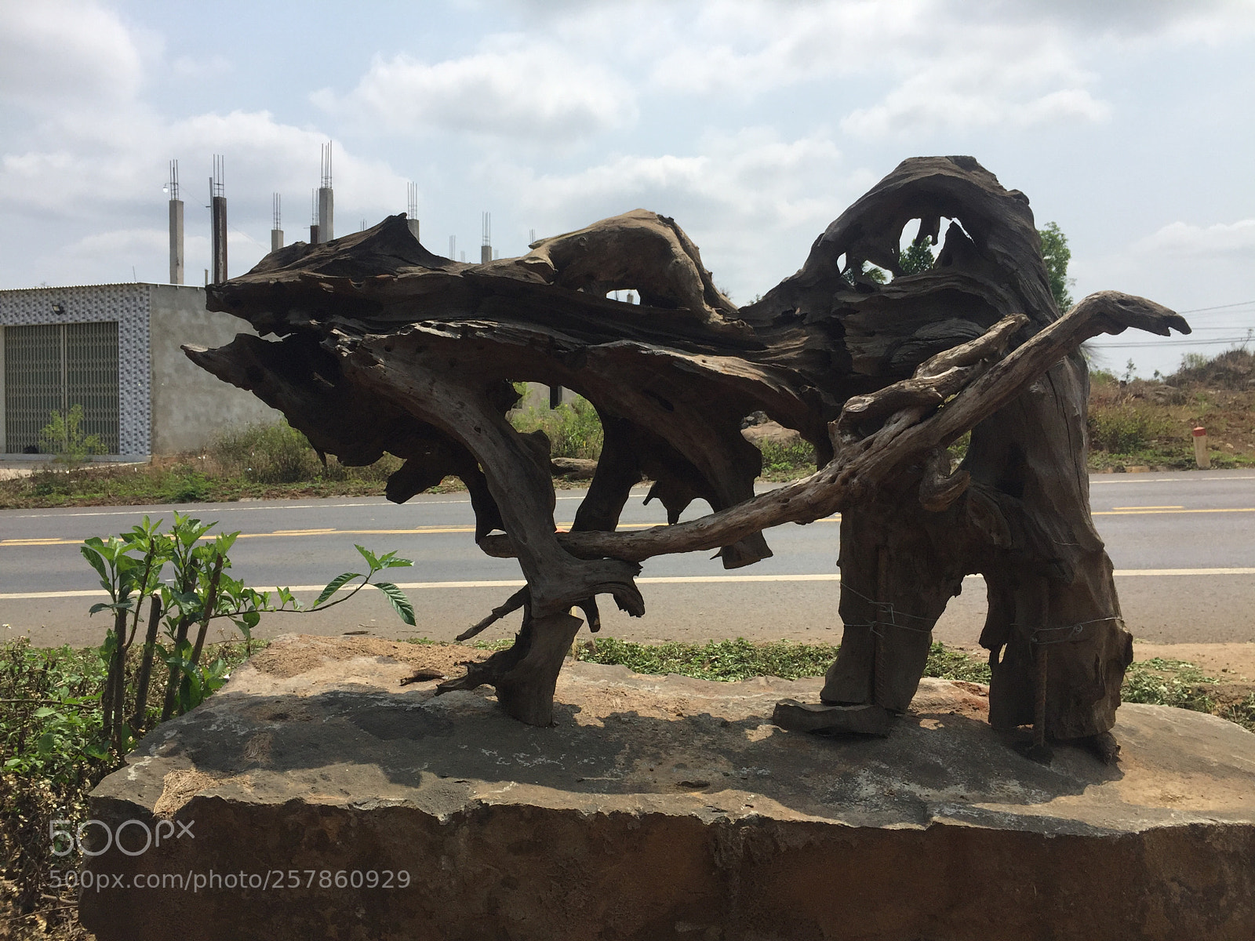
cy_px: 470
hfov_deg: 61.7
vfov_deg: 48.2
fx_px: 1051
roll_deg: -0.8
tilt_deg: -1.8
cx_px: 628
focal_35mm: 29
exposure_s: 1/3968
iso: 32
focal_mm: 4.15
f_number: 2.2
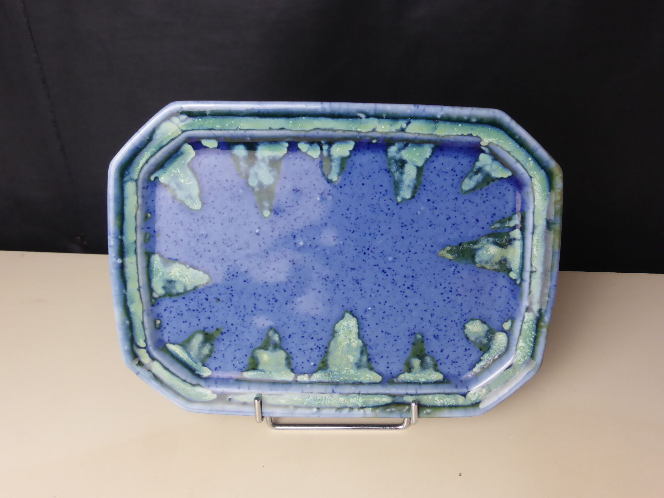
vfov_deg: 36.8
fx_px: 748
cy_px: 249
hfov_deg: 47.9
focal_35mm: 39
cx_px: 332
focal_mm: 6.9
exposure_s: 1/60
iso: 400
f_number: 3.9
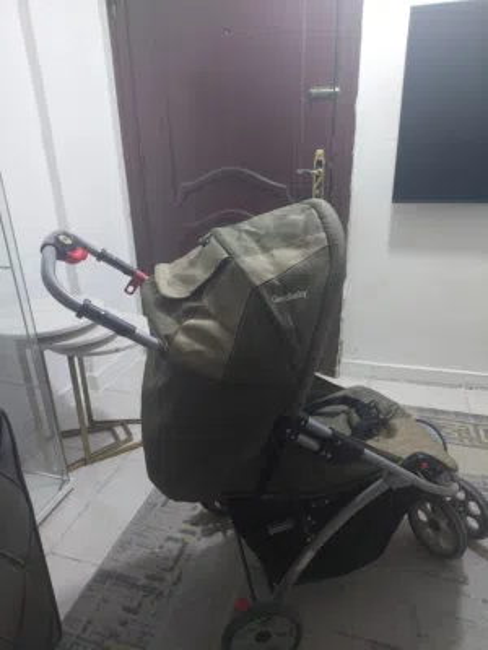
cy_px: 325
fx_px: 432
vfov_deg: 73.9
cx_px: 244
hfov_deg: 58.9
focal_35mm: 23
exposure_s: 1/50
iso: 200
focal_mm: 5.06
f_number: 1.8
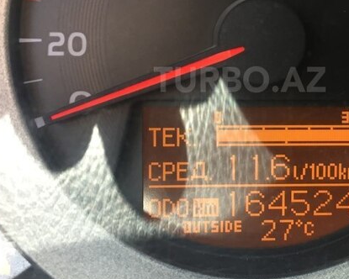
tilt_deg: -24.4
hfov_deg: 40.5
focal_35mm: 45
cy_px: 79
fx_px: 465
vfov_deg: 33.0
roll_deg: -2.9
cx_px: 240
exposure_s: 1/33
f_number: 2.2
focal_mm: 4.15
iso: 80
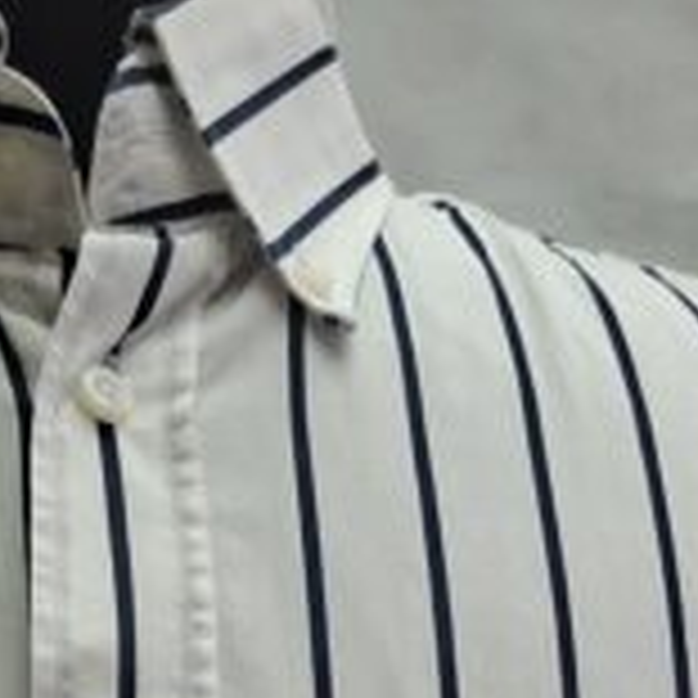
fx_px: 2395
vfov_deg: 12.4
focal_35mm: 105
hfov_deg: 16.3
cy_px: 1756
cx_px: 45
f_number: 1.8
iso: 50
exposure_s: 1/144
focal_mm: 5.54
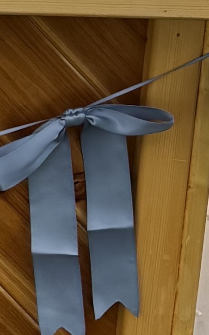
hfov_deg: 5.8
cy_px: -120
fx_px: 1831
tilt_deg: -10.6
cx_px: -541
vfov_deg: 10.2
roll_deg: +0.4
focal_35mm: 201
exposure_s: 1/1314
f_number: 1.78
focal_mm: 6.76
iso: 100
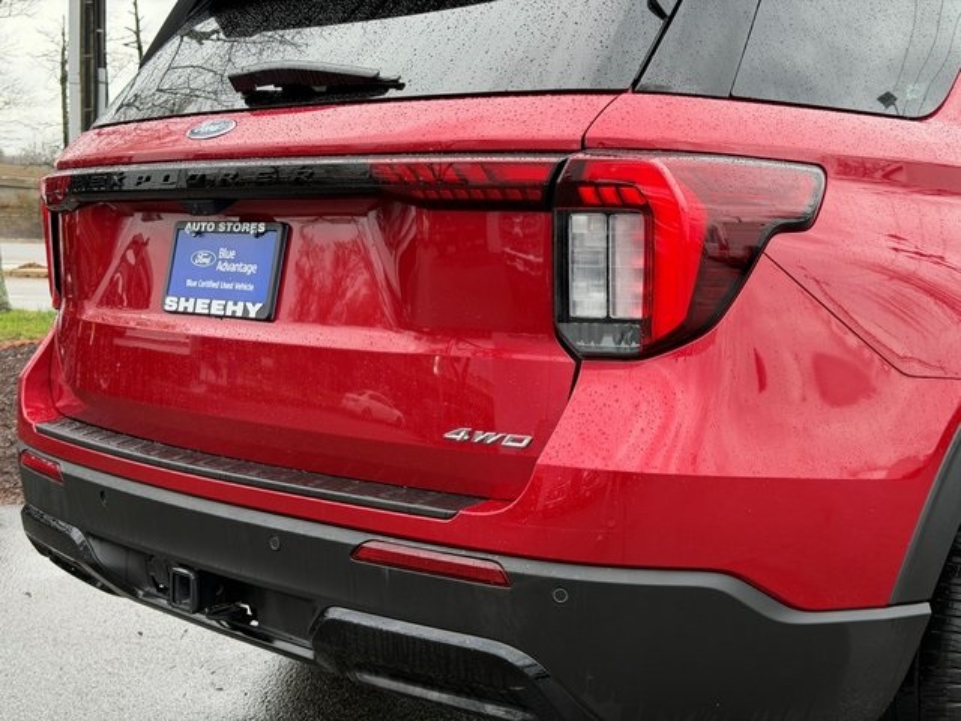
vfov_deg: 30.3
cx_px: 480
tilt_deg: -7.0
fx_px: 1333
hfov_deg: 39.7
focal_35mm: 48
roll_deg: -1.2
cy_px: 360
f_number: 1.78
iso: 64
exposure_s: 1/158
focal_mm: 6.76
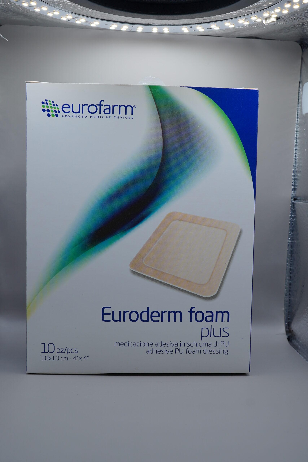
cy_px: 231
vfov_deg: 53.1
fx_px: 462
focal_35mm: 36
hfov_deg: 36.9
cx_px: 154
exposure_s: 1/100
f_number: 6.3
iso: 160
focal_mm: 24
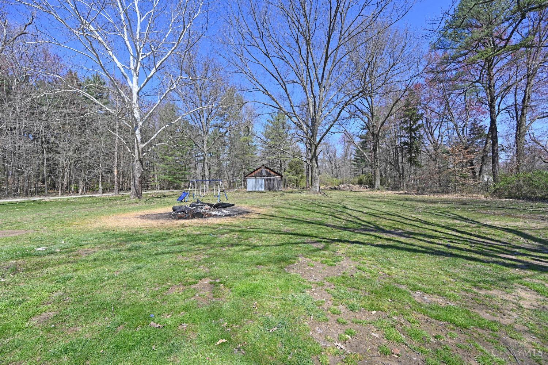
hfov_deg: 104.3
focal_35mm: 14
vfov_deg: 81.2
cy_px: 182
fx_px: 213
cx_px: 274
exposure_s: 1/320
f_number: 6.3
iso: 100
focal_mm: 14
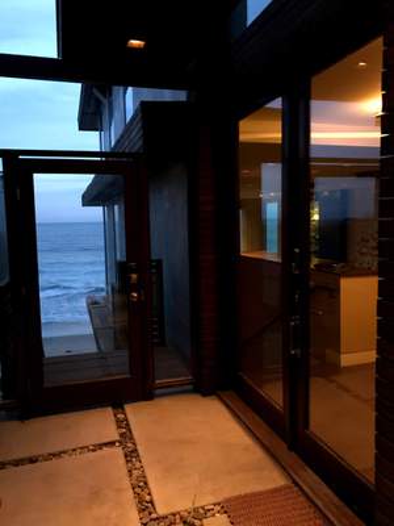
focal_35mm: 28
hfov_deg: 49.7
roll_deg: +1.5
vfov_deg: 63.4
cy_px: 263
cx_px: 197
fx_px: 425
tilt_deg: -4.3
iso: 80
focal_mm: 3.99
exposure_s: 1/6
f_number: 1.8
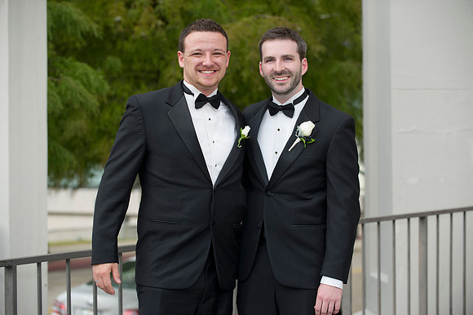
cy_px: 158
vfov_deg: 13.4
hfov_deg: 20.0
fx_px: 1339
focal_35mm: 102
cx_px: 236
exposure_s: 1/125
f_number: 3.5
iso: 400
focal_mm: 102
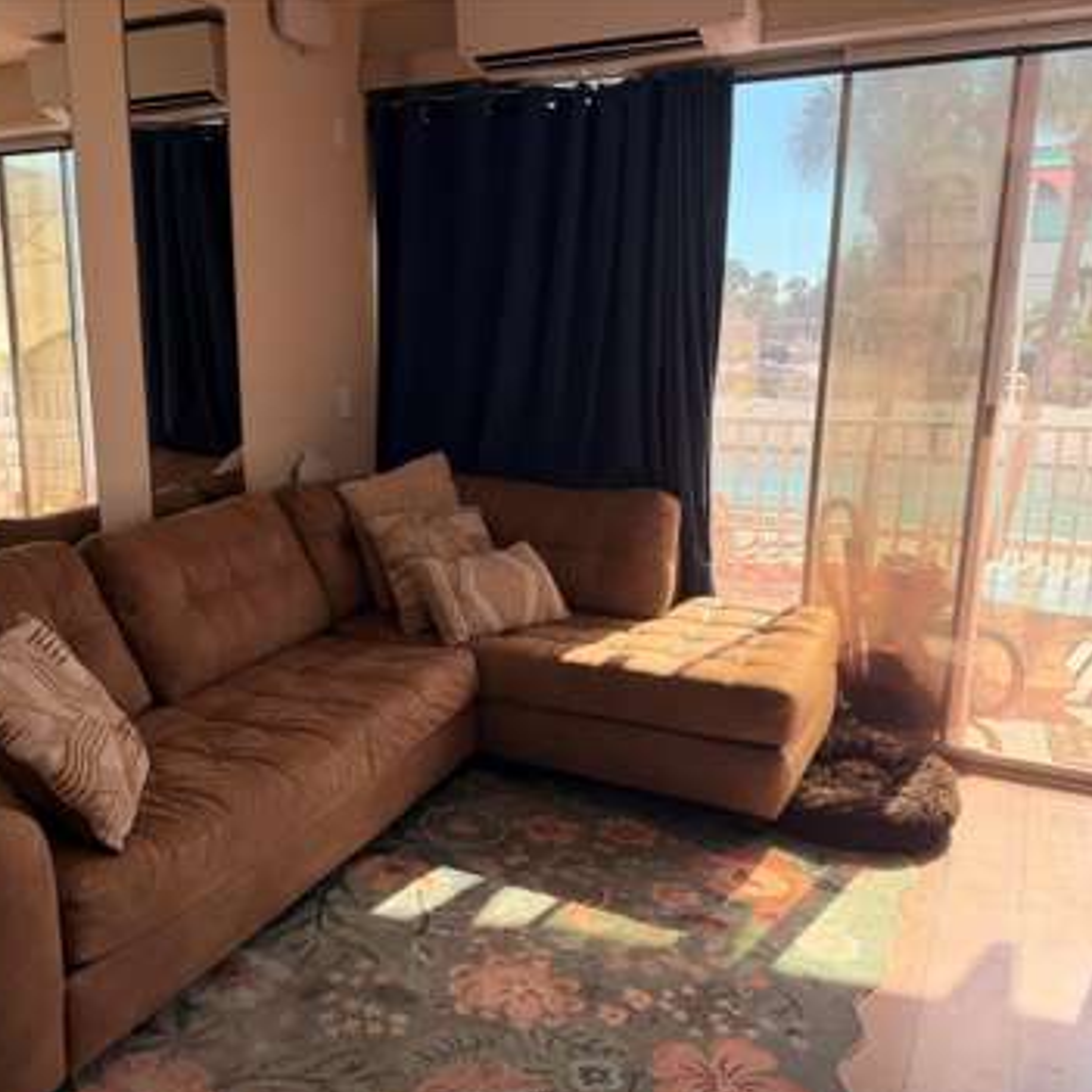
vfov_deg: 55.6
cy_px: 554
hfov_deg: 55.3
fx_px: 1035
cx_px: 454
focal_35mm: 29
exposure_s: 1/507
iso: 100
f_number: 1.78
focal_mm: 6.76
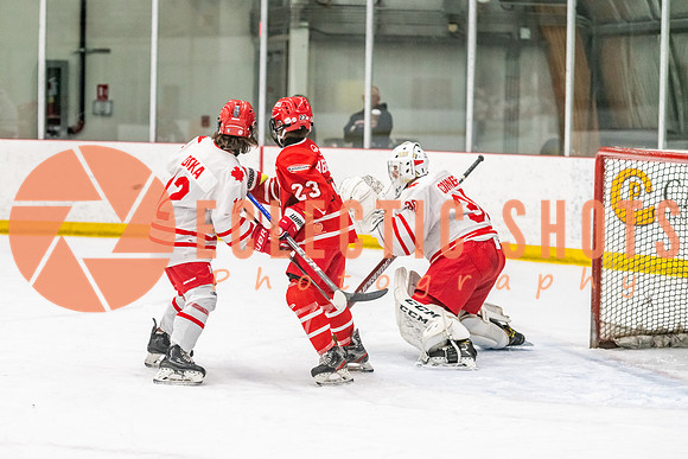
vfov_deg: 11.1
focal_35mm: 124
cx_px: 281
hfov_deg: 16.5
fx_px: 2373
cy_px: 229
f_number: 2.8
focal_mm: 105
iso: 4000
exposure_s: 1/800
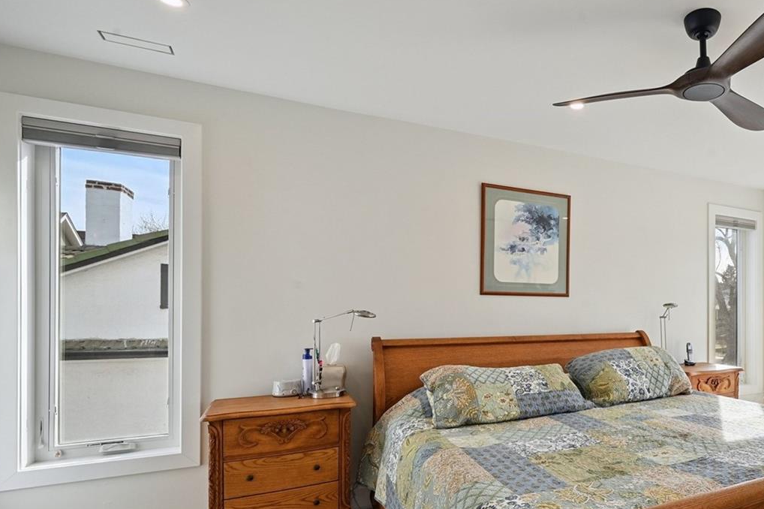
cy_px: 317
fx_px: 467
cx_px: 589
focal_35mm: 22
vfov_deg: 56.5
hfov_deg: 72.2
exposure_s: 1/60
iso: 400
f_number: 10
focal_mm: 14
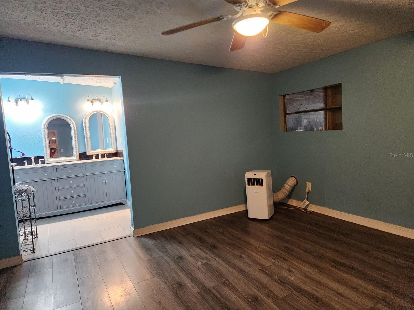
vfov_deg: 58.9
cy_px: 155
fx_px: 275
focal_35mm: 23
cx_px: 207
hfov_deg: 73.9
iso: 1000
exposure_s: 1/120
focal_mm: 5.4
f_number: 1.8
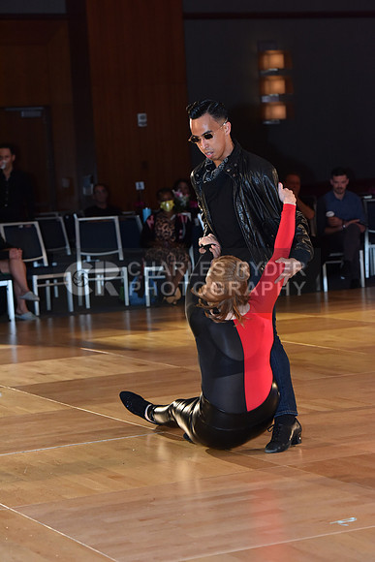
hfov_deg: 13.7
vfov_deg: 20.4
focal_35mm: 100
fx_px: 1561
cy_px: 281
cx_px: 188
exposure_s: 1/250
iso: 2000
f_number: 5
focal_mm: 100
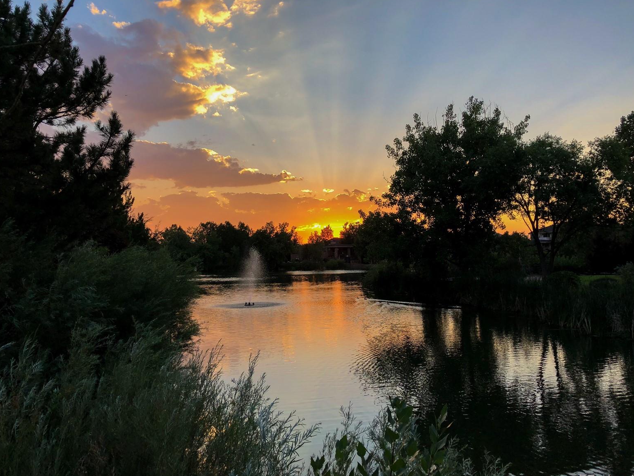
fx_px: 531
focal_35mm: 29
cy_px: 241
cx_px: 317
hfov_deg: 61.7
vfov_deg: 48.2
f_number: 1.8
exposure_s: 1/422
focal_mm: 4
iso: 20
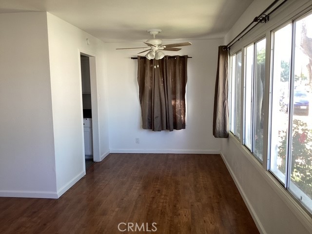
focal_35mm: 31
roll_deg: +0.5
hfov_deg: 58.4
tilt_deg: -6.9
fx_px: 279
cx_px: 156
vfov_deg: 45.4
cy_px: 117
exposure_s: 1/60
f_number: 2.4
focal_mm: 3.3
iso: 50
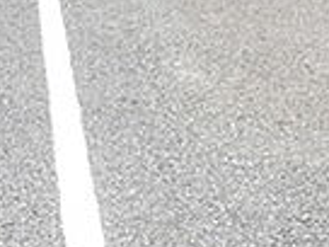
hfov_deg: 20.1
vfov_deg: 15.6
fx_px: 893
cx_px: -12
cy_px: 29
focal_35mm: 94
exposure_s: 1/320
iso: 100
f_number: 2.8
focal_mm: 3.58
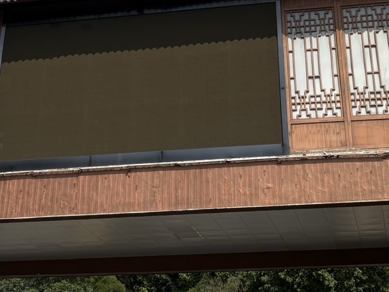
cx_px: 191
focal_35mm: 79
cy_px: -61
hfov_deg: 24.7
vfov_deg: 17.8
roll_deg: +0.2
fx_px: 888
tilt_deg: +30.5
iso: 50
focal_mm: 5.96
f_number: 1.6
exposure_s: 1/4329
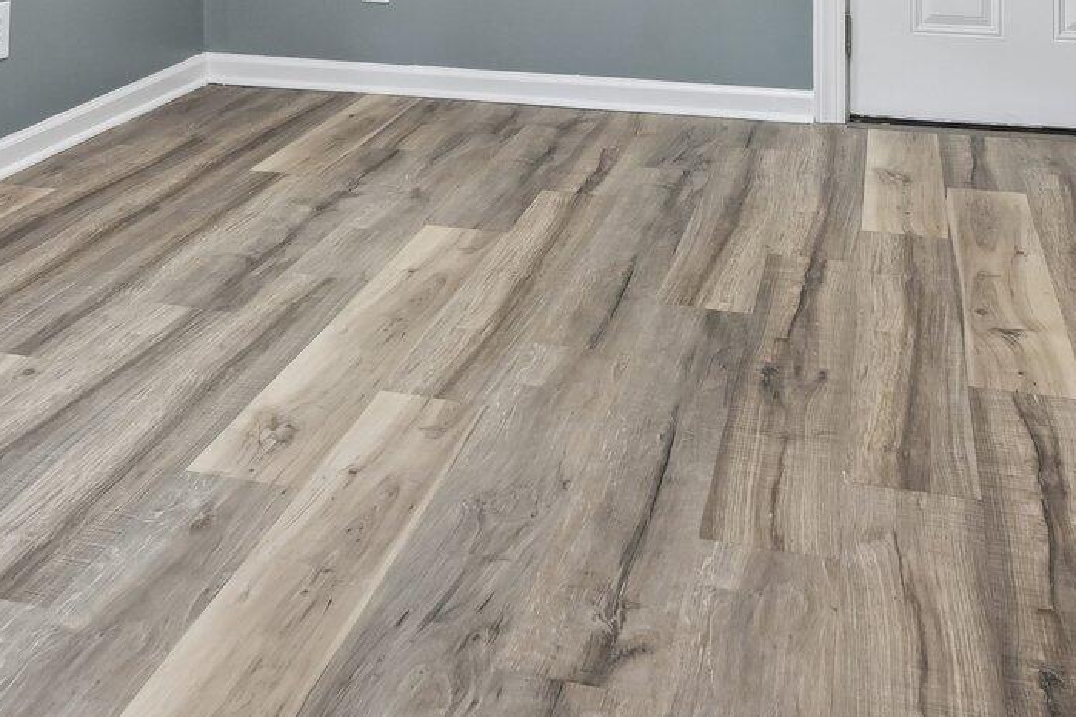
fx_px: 1225
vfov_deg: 27.6
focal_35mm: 41
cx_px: 582
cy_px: -195
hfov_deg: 47.4
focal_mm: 14
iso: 400
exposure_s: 1/13
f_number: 8
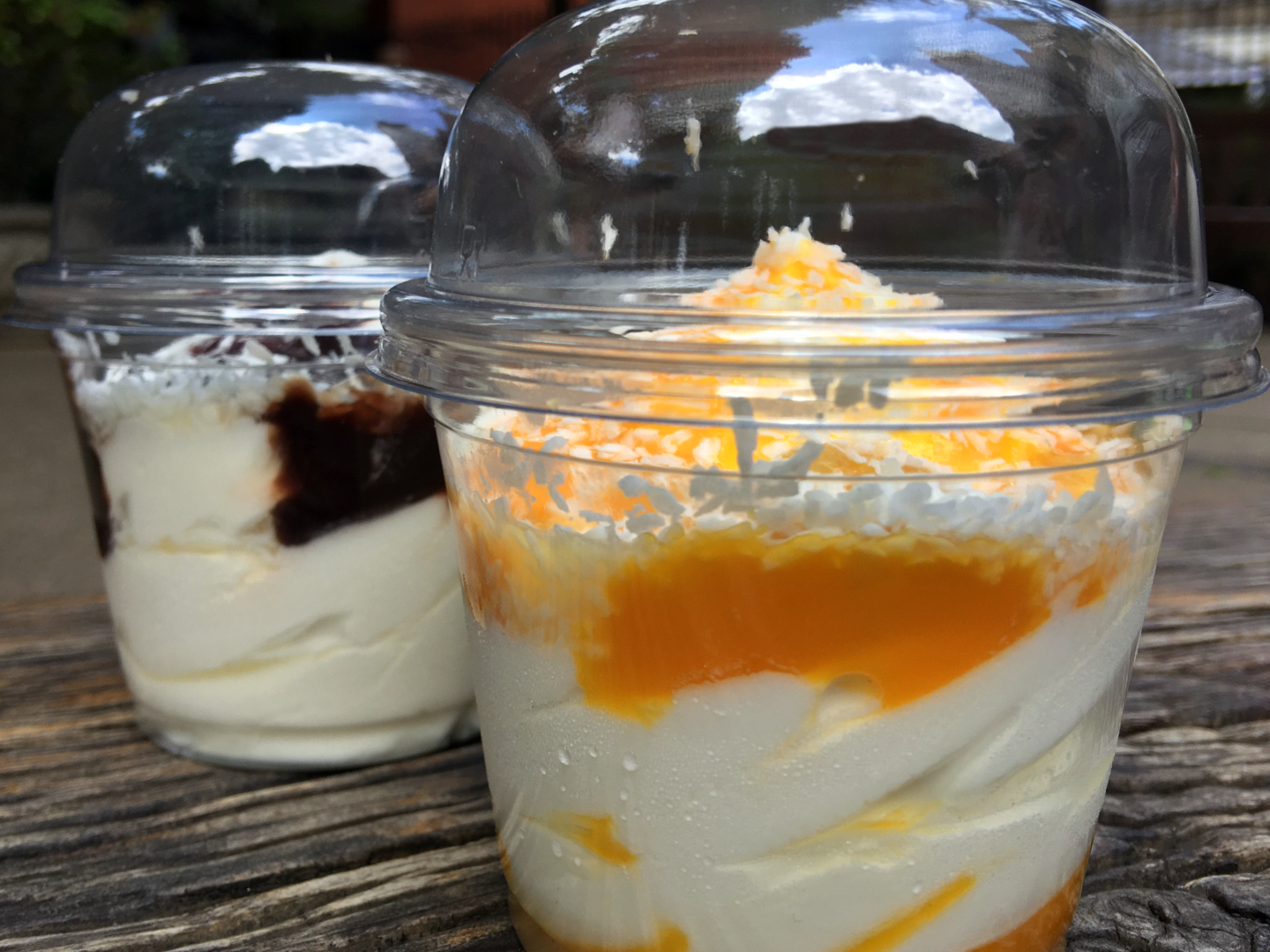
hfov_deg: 61.7
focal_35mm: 29
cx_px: 635
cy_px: 476
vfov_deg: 48.2
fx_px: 1064
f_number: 2.2
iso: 25
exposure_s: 1/242
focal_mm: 4.2
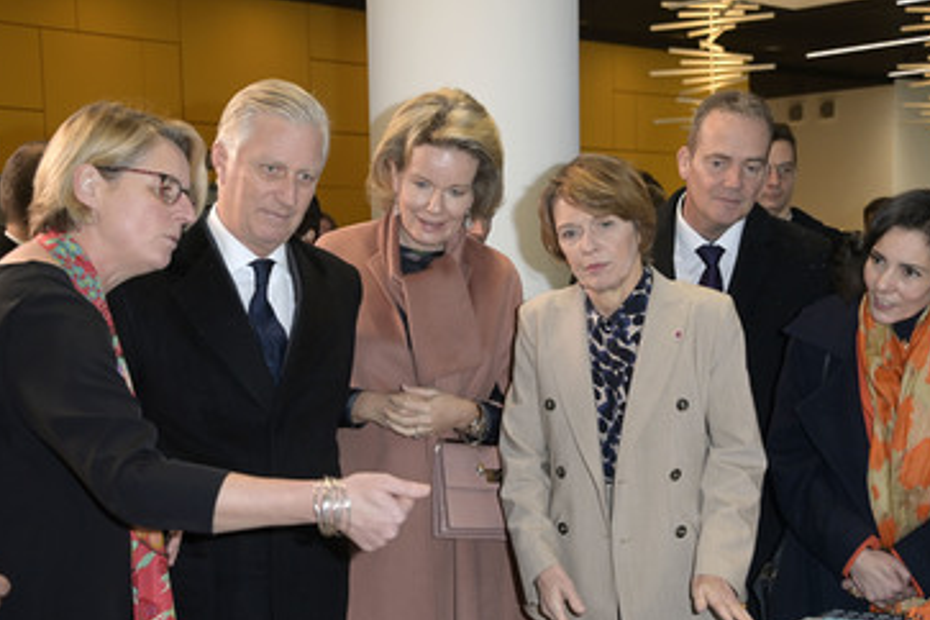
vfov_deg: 21.9
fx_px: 1602
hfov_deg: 32.4
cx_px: 457
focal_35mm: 62
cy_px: 382
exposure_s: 1/125
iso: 1600
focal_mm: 50
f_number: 5.6
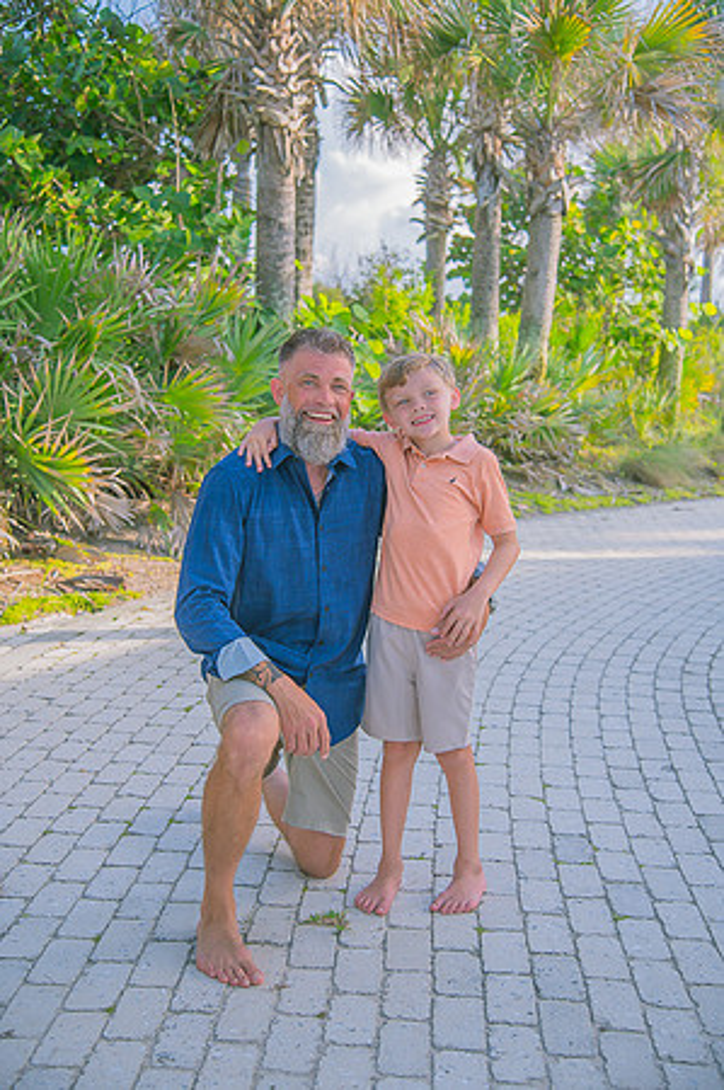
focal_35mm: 46
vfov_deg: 42.8
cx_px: 362
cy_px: 545
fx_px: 1391
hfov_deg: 29.2
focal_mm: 46
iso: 250
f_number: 4
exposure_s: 1/200
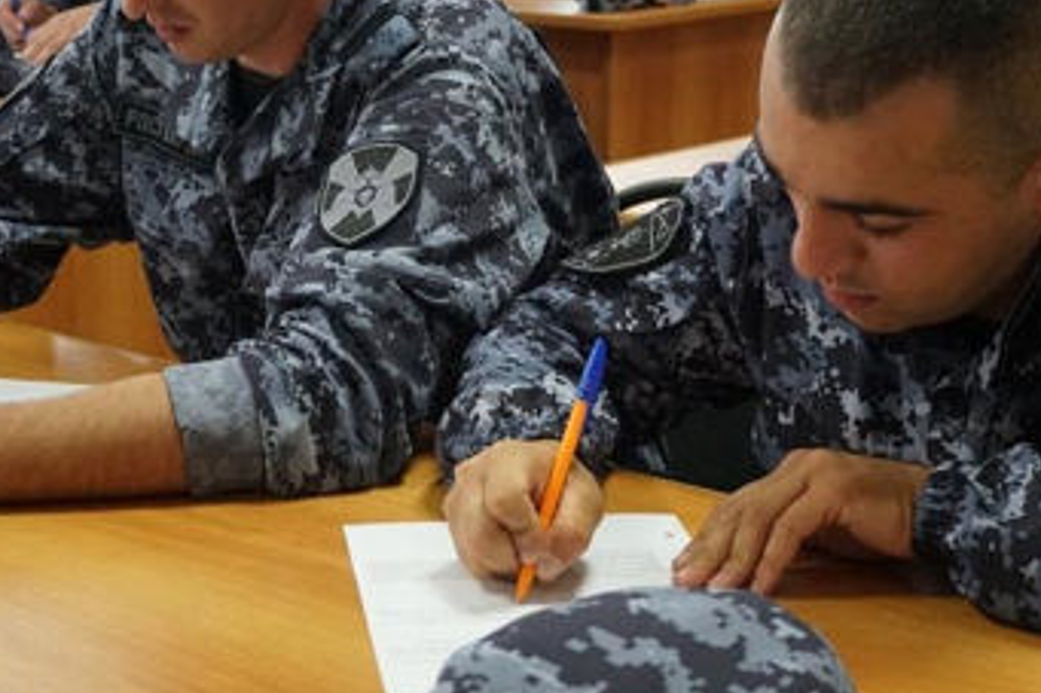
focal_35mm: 89
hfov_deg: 22.8
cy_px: 317
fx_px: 2575
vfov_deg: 15.3
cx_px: 372
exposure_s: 1/160
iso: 3200
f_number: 4.5
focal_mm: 27
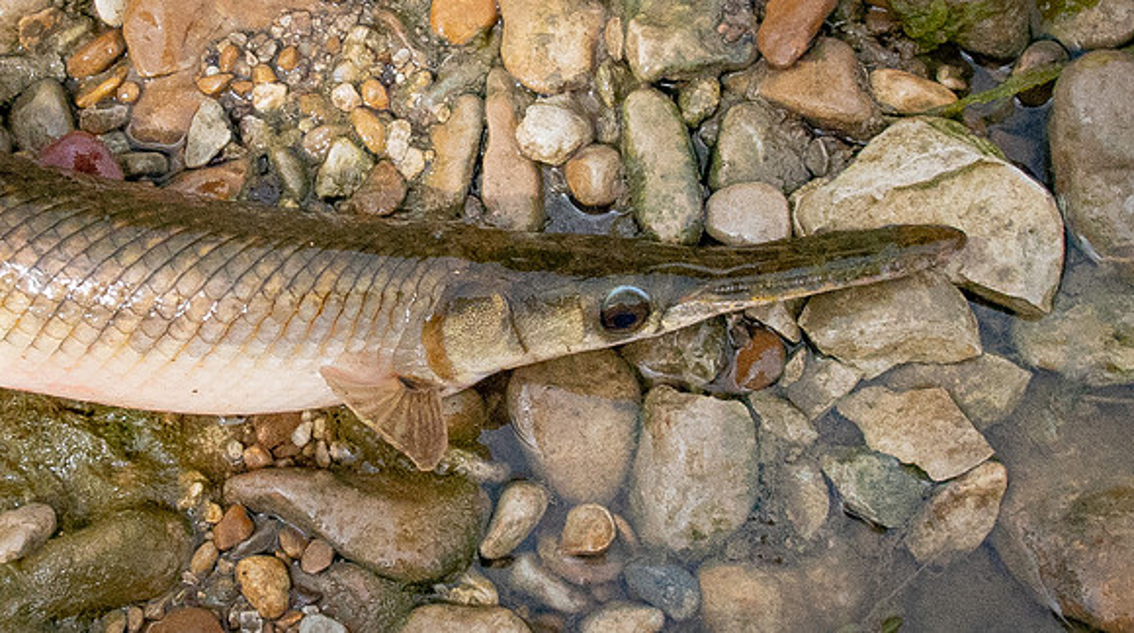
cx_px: 316
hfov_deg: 34.0
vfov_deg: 19.7
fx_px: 1820
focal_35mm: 61
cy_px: 277
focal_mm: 4.5
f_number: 8
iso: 200
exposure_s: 1/400
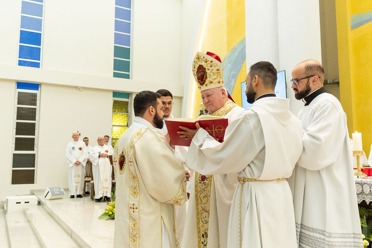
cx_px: 186
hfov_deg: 61.9
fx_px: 310
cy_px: 124
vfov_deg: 43.6
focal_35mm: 30
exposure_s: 1/200
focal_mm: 20
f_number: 3.2
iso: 2000
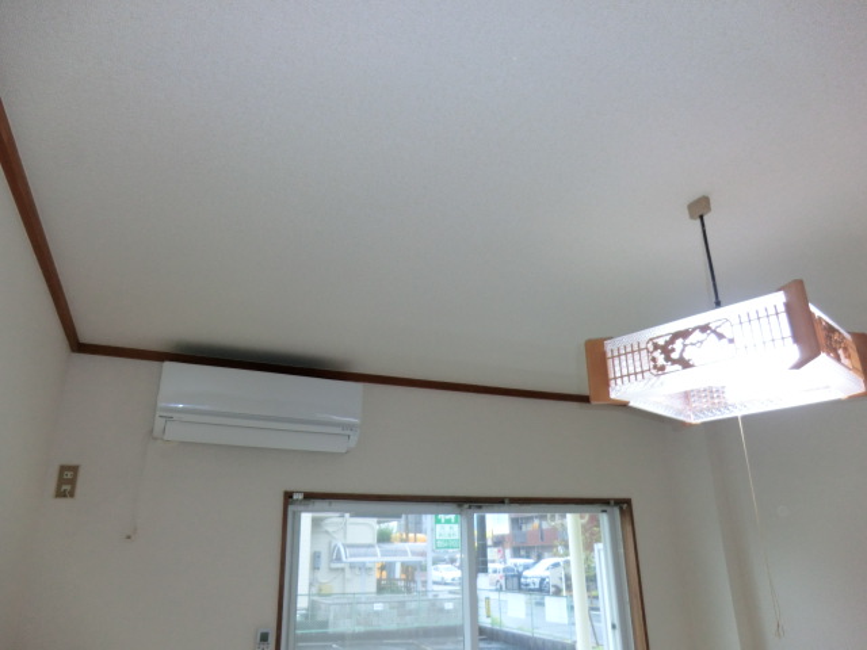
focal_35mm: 24
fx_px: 601
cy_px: 325
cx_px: 434
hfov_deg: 71.6
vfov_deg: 56.8
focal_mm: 4.3
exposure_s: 1/60
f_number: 3.2
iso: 100
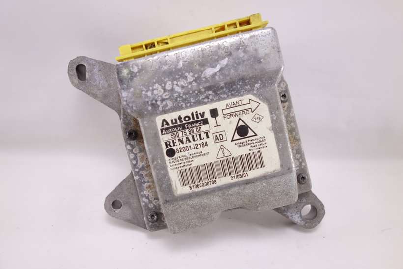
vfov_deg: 46.4
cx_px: 202
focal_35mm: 28
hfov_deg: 65.5
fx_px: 313
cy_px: 134
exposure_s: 1/100
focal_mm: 10.4
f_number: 2.2
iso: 125
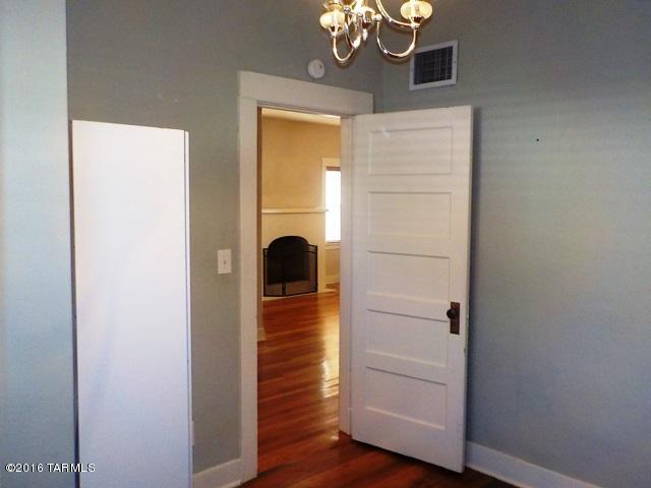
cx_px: 326
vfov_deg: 46.8
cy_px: 244
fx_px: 564
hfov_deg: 60.0
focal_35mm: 30
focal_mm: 4.1
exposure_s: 1/30
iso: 320
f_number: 3.3
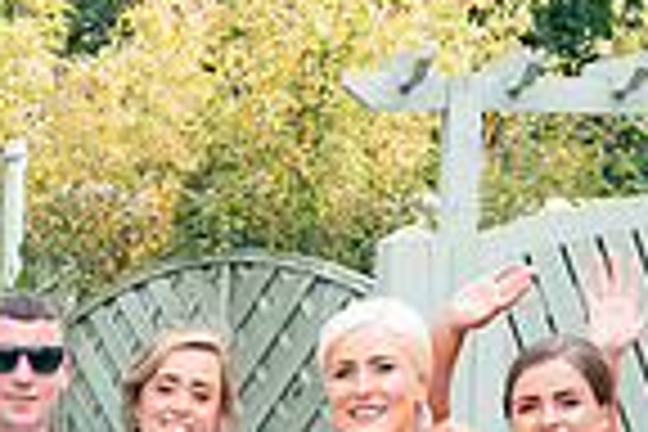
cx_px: 36
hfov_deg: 15.7
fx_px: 2322
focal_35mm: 129
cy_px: 695
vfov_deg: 10.2
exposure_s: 1/100
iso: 100
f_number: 5.6
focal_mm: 32
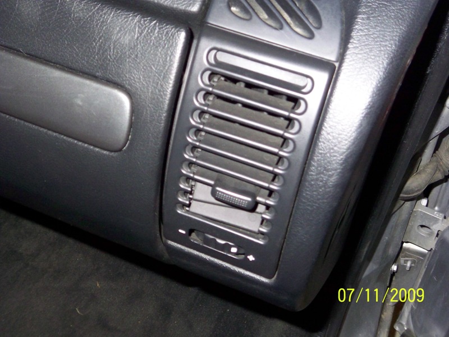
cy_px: 168
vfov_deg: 29.7
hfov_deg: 38.9
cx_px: 224
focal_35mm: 49
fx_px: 636
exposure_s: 1/80
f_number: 4
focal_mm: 8
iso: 200
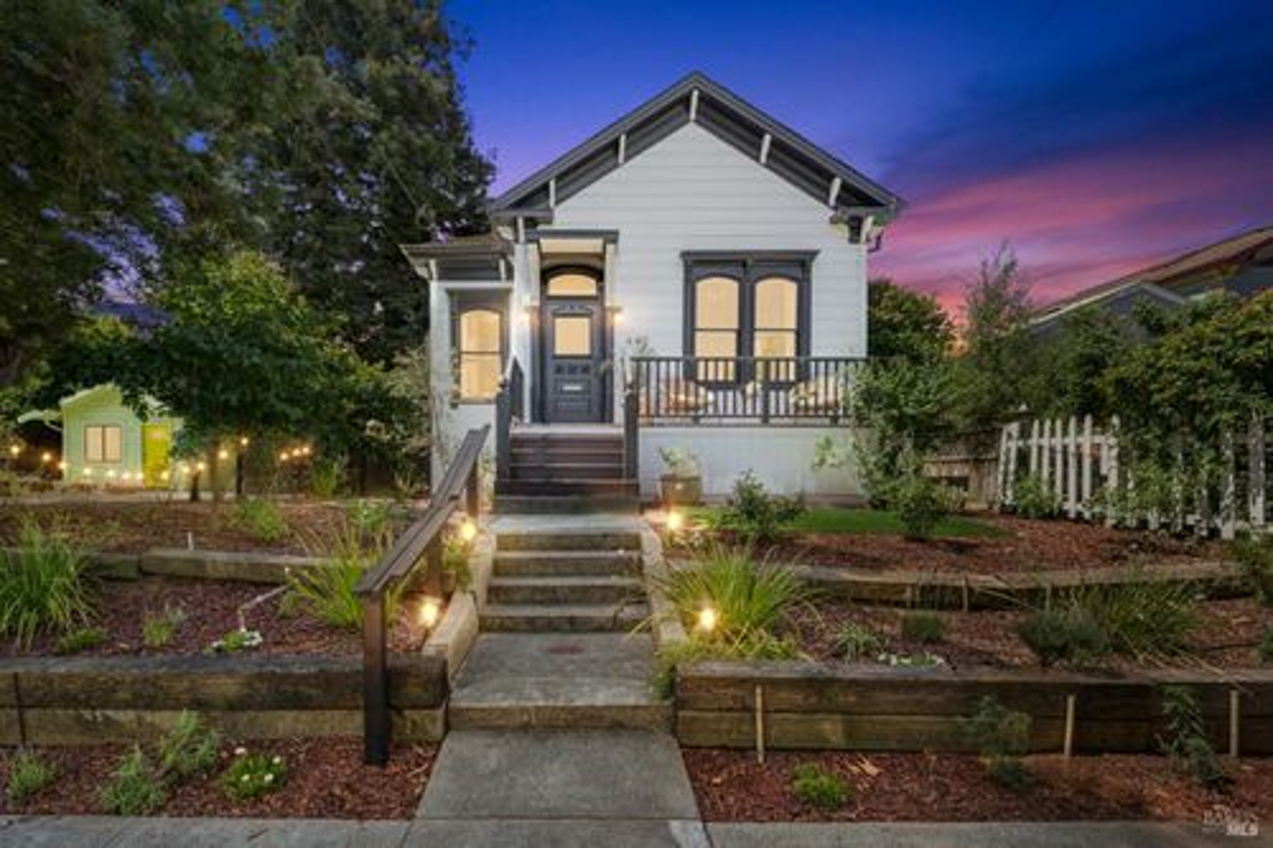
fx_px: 495
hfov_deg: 104.3
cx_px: 636
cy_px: 424
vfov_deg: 81.2
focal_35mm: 14
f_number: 8
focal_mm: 14
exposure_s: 1/250
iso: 500
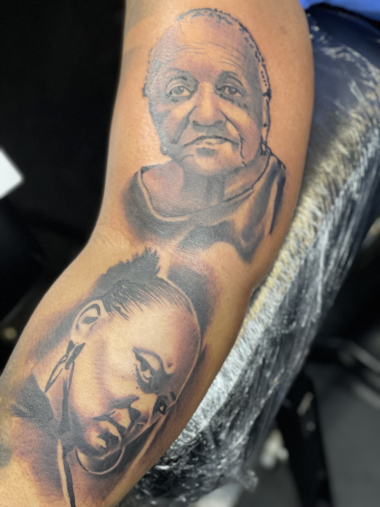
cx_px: 190
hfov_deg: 22.9
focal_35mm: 64
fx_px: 937
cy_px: 254
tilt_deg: -59.8
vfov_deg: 30.3
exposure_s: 1/120
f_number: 2.2
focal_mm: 7.5
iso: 200
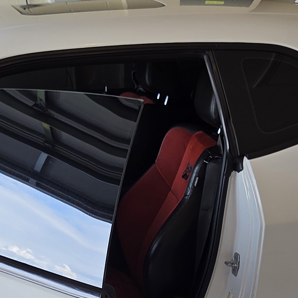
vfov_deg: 19.6
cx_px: 141
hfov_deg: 19.7
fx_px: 857
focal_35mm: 88
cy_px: 230
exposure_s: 1/129
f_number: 1.8
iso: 25
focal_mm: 5.4
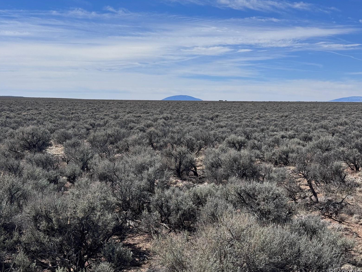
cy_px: 137
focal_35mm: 49
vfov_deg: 29.7
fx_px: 513
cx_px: 182
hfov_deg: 38.9
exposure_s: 1/7937
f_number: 1.78
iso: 64
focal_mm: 6.76
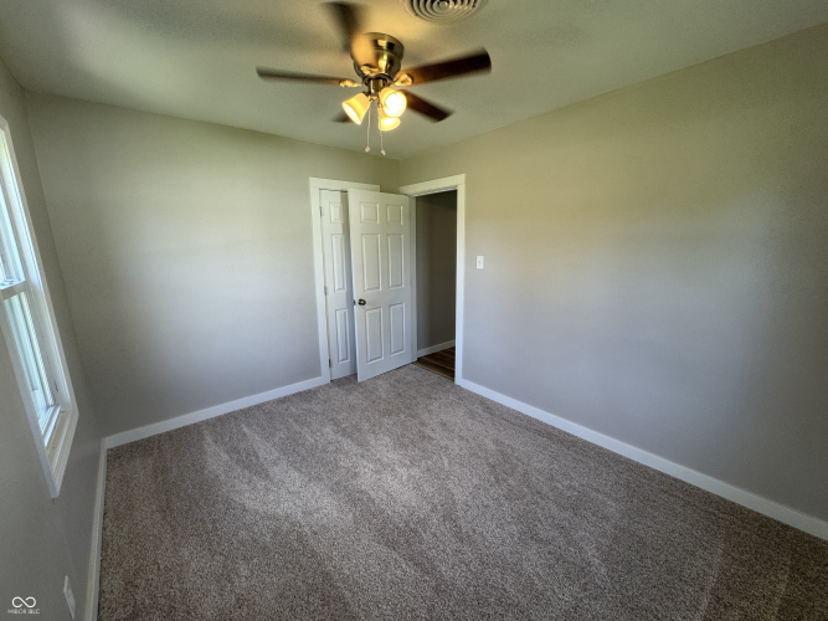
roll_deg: -0.1
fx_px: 335
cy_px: 310
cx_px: 414
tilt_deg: -10.8
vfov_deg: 85.7
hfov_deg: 102.1
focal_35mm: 14
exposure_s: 1/120
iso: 80
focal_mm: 2.22
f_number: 2.2
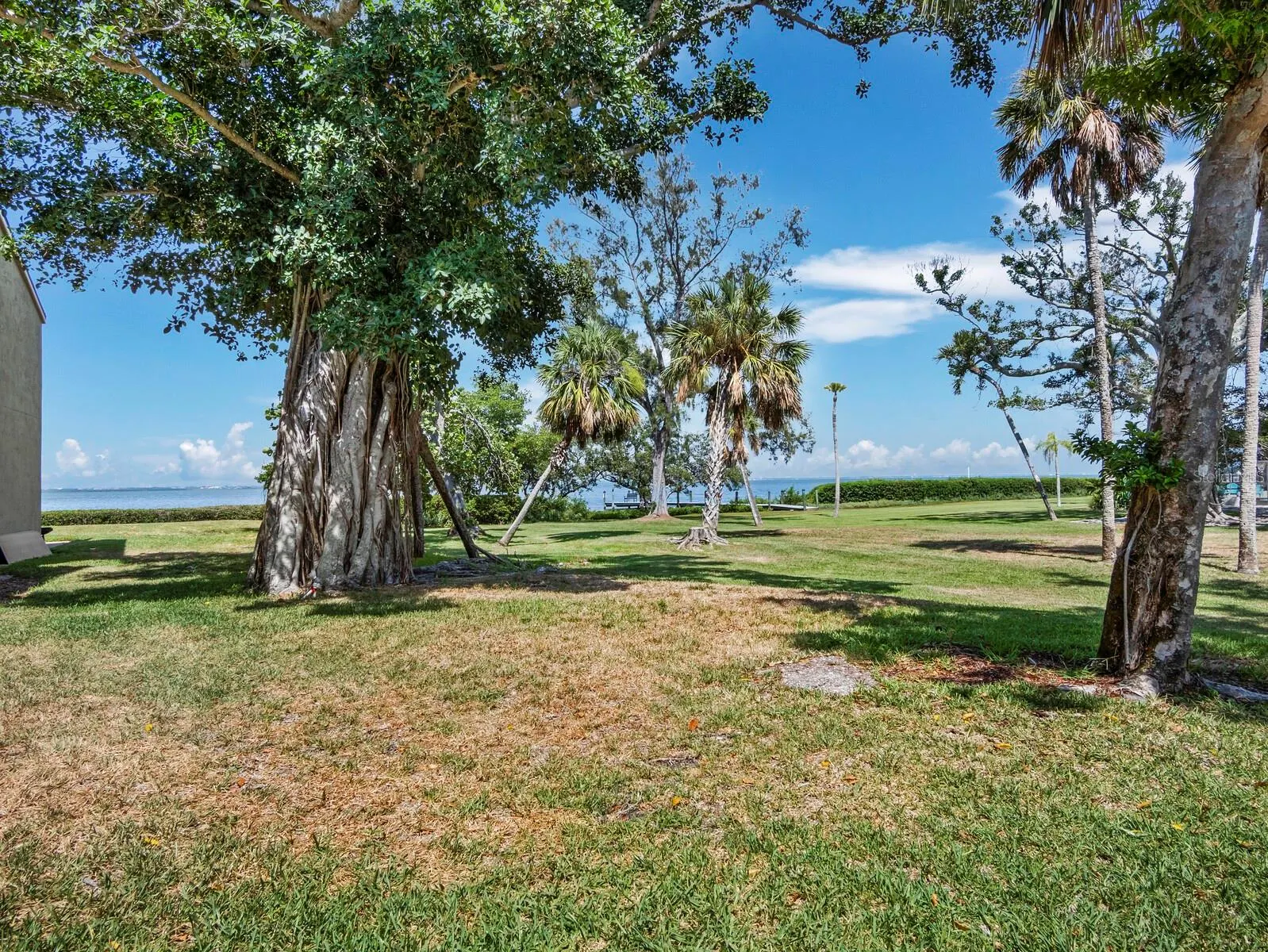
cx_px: 634
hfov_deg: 76.4
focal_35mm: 22
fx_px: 806
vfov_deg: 61.1
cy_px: 476
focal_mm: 11
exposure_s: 1/250
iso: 400
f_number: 11
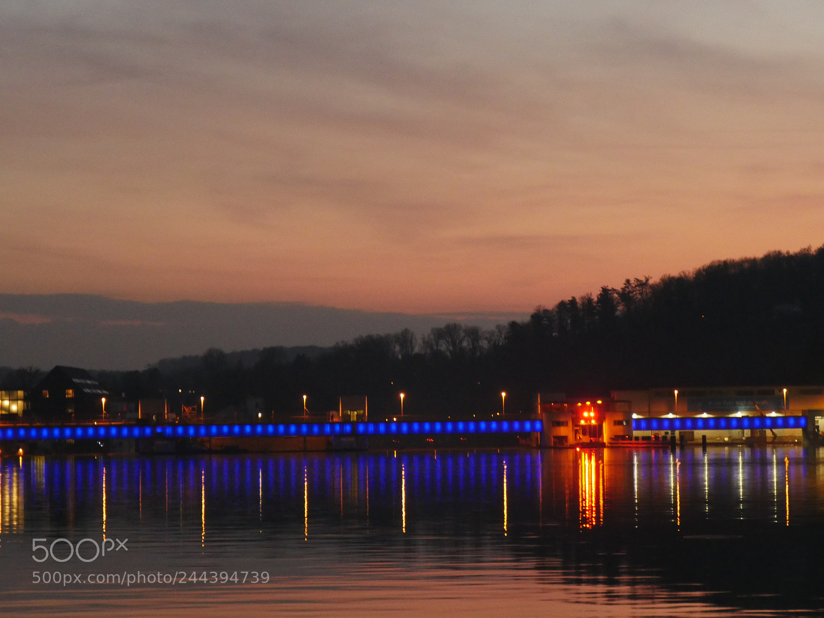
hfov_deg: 15.2
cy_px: 309
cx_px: 412
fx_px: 3095
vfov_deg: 11.4
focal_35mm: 130
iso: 3200
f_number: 5.3
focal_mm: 65
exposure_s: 1/8
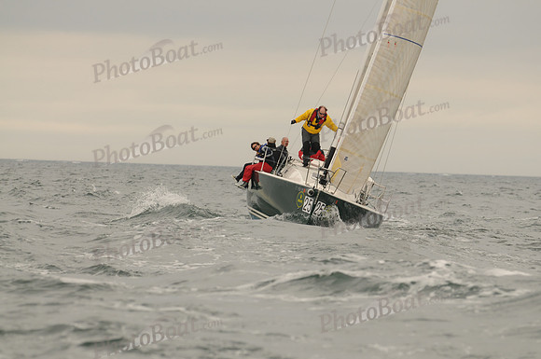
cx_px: 270
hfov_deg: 6.9
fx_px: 4502
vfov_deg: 4.6
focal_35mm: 300
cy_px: 180
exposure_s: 1/800
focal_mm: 200
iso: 200
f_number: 5
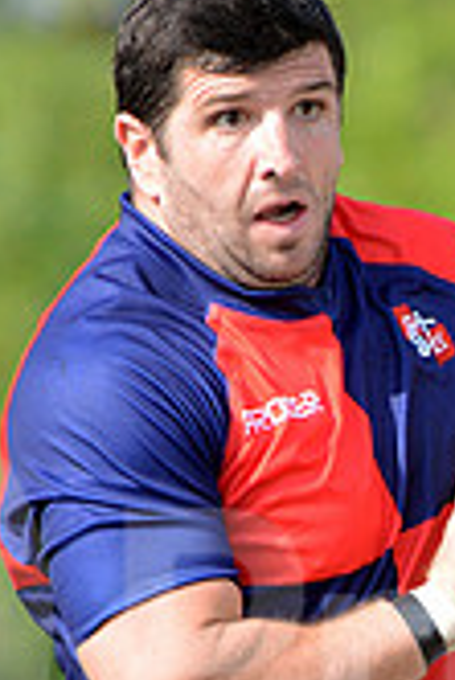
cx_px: 455
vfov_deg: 2.2
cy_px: 629
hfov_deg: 1.5
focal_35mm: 945
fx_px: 17877
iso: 320
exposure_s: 1/640
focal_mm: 270
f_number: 4
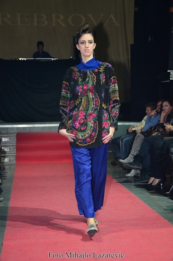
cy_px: 130
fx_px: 543
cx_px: 86
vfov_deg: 27.1
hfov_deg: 18.1
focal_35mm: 75
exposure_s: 1/125
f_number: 5.6
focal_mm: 50
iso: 800
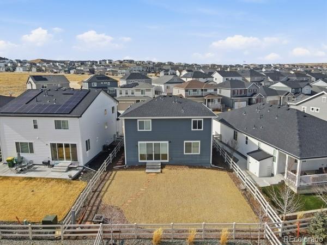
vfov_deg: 56.8
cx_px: 164
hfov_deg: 71.6
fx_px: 227
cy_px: 122
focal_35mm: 24
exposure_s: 1/800
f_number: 2.8
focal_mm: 4.5
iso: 100
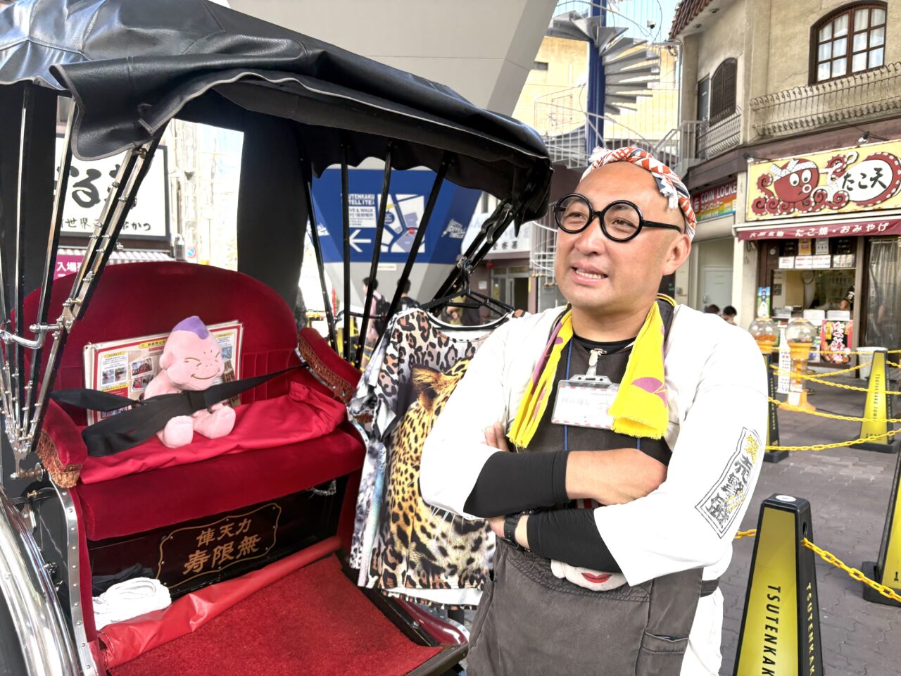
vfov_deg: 53.1
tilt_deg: -1.0
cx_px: 450
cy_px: 338
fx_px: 677
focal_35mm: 26
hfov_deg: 67.3
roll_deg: -0.7
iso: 64
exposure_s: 1/365
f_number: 1.6
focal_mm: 5.96
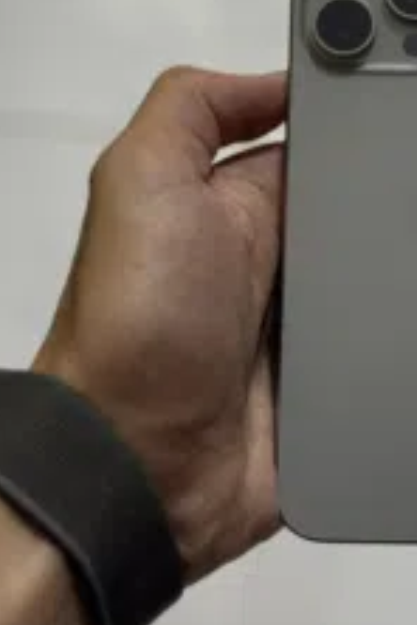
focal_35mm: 90
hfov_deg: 14.9
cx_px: 411
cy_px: 172
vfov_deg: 22.5
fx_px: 1564
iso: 160
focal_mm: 6.76
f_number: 1.78
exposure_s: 1/100
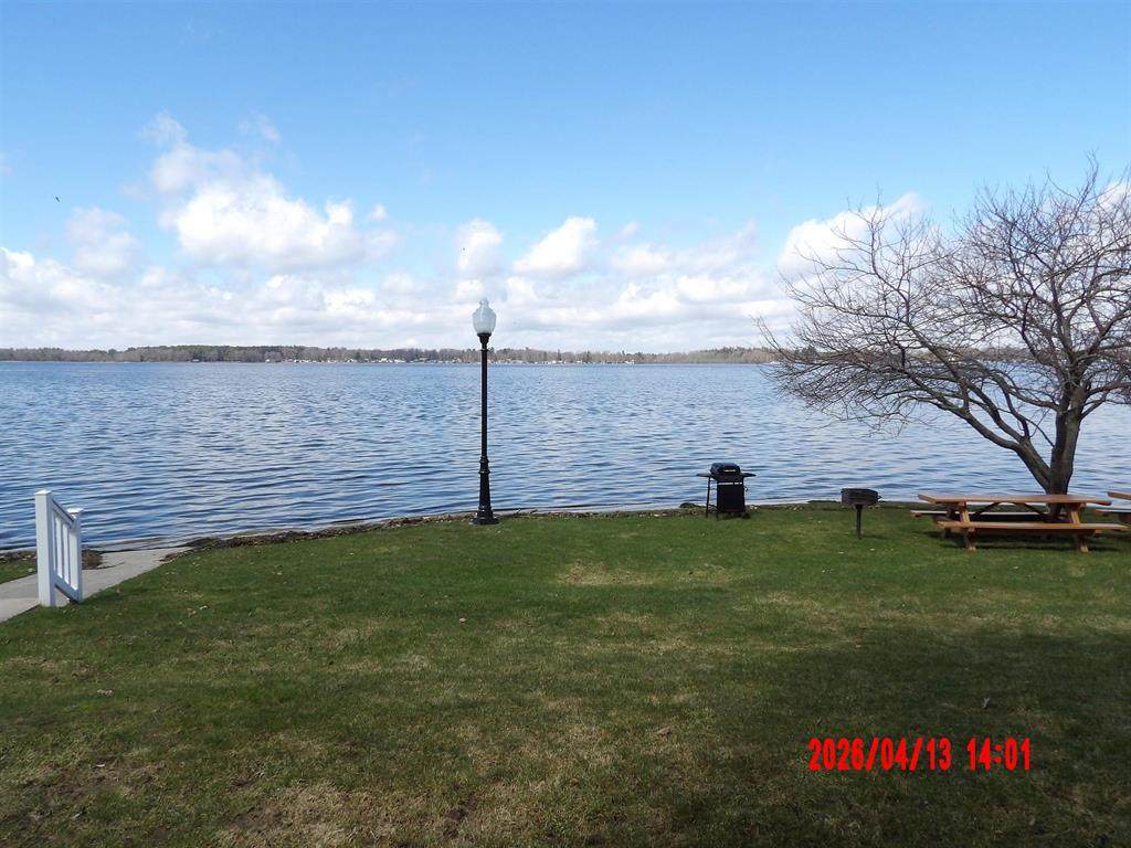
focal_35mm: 24
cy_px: 424
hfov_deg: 71.6
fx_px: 784
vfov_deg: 56.8
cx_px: 566
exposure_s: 1/499
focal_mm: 4.3
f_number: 4.6
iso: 100
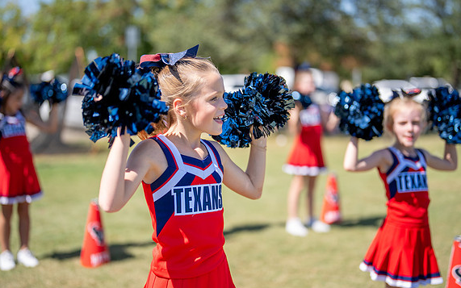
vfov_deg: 24.9
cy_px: 150
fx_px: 653
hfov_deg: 38.9
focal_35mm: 52
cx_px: 232
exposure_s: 1/8000
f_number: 1.2
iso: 160
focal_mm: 50
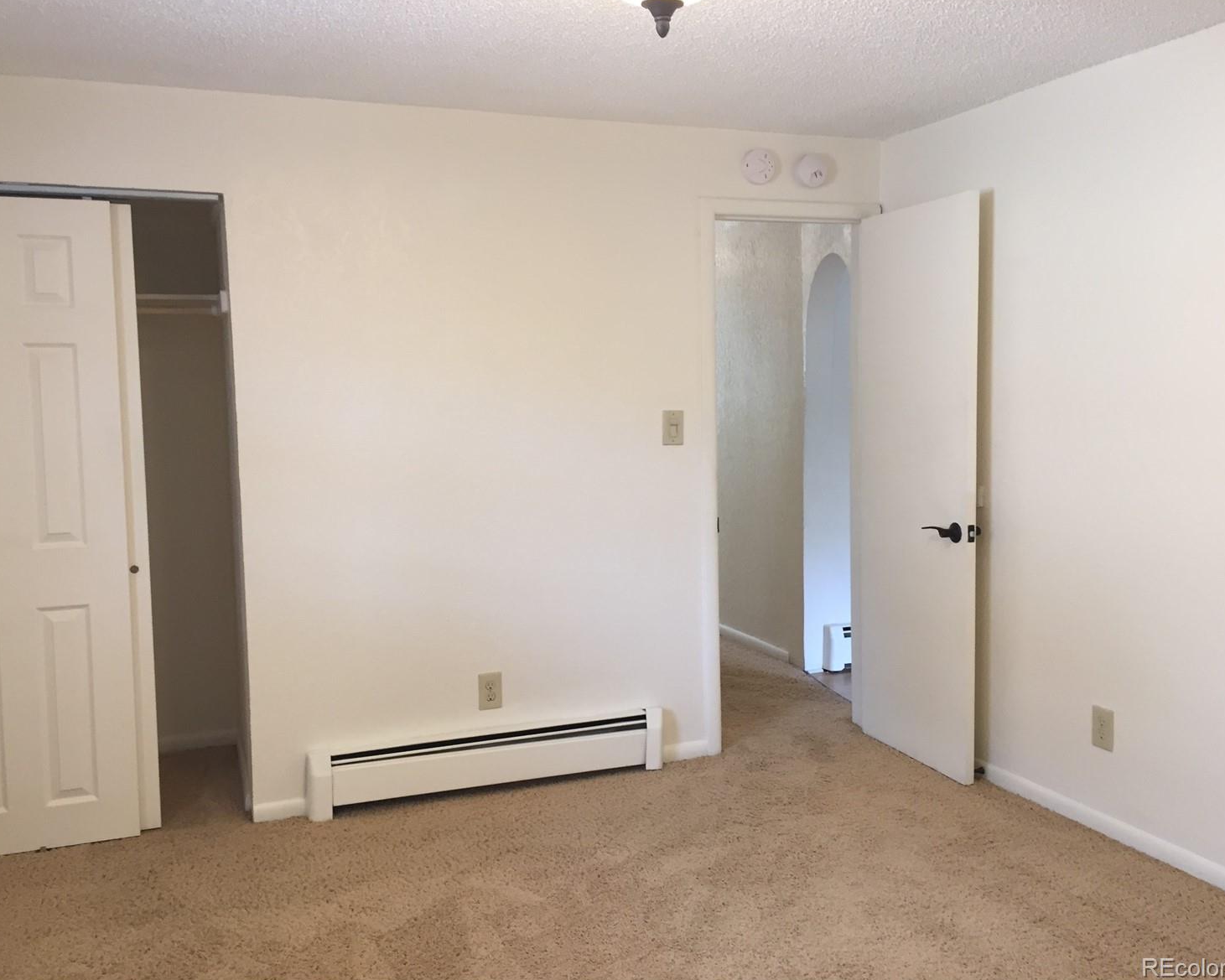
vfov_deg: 47.1
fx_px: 1124
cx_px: 607
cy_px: 482
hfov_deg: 57.2
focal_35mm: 31
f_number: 2.2
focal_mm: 4.15
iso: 64
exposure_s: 1/30
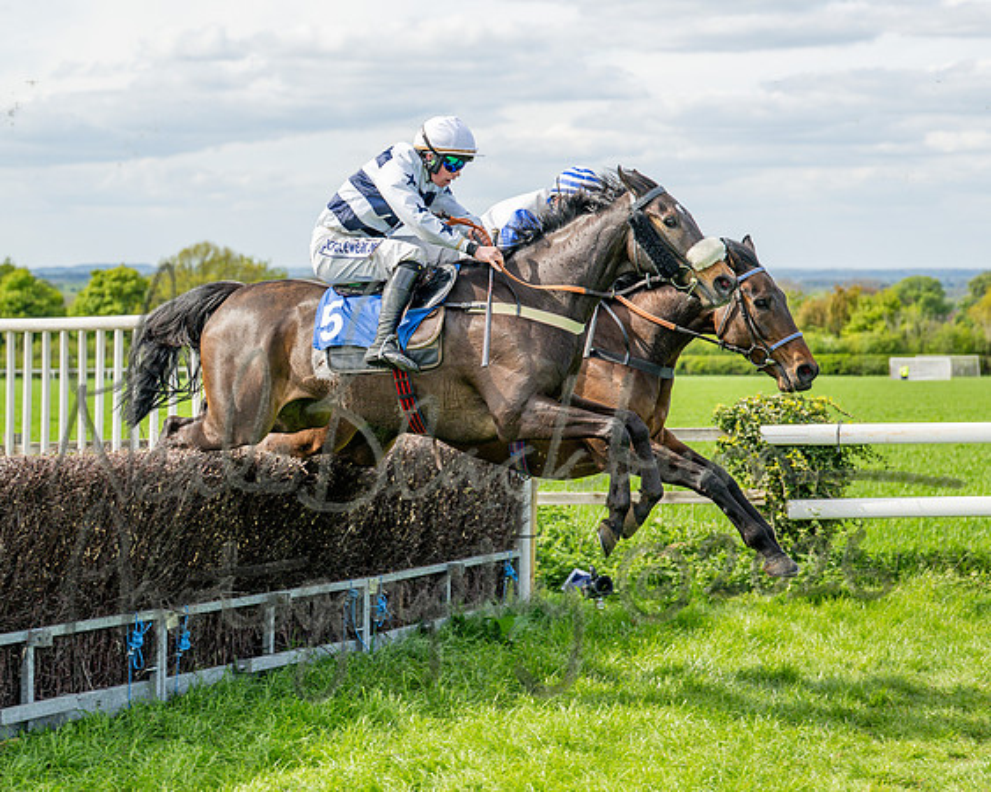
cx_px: 470
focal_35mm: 99
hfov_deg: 19.4
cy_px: 434
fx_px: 2902
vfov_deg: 15.5
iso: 200
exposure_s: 1/1600
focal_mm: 70
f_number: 4
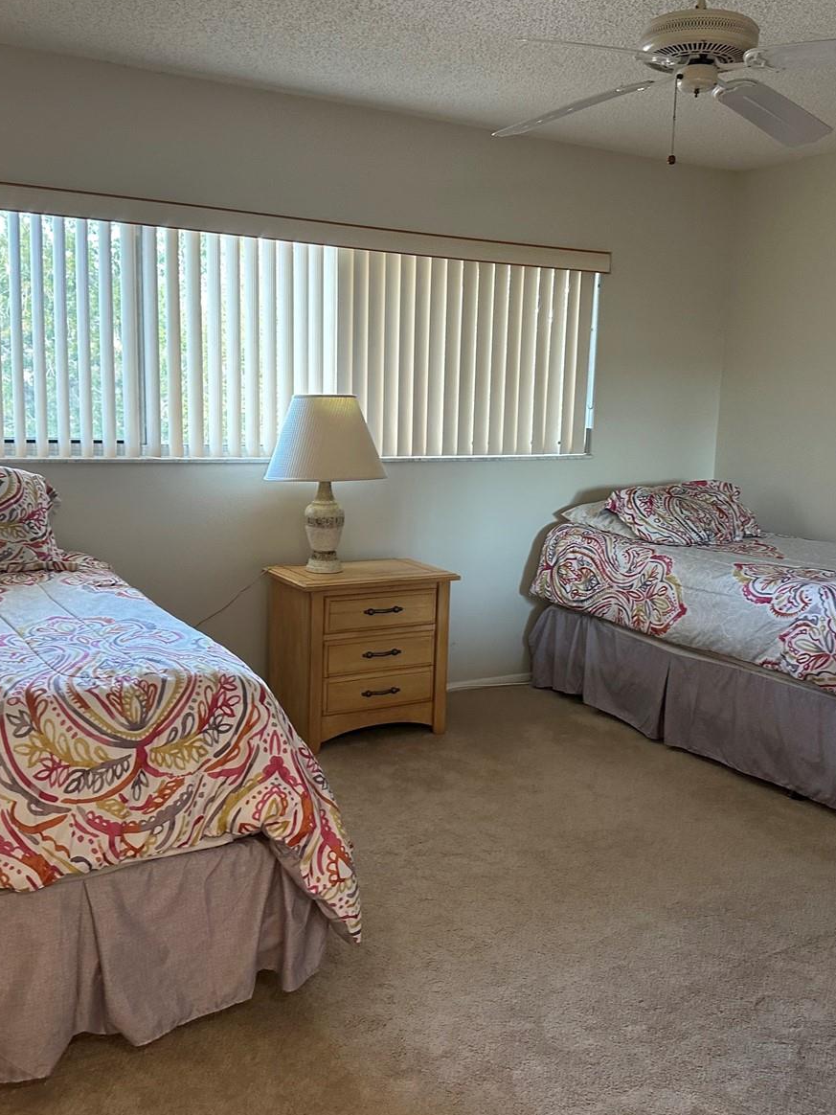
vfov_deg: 55.3
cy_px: 547
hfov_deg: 42.9
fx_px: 1063
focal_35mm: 33
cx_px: 452
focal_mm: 6.86
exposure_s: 1/60
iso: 320
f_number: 1.78
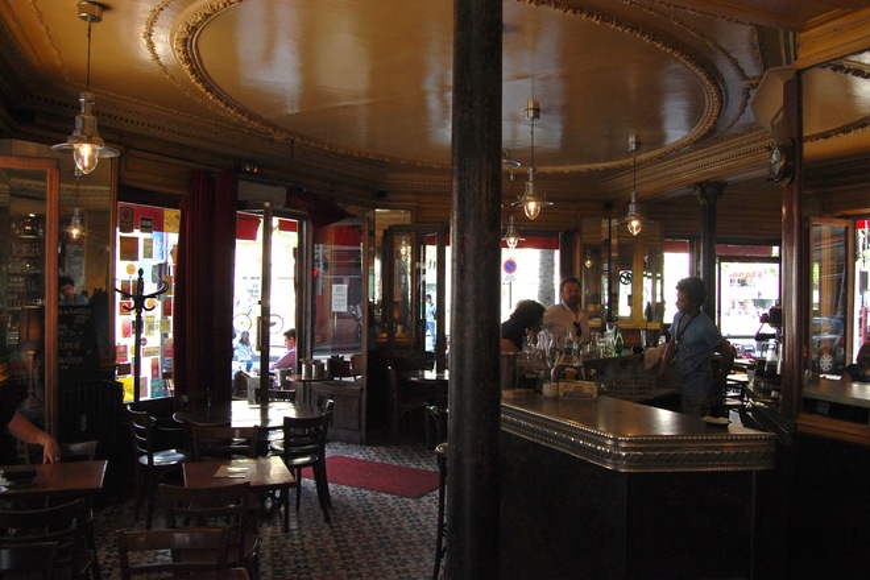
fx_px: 652
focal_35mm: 27
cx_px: 435
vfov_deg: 47.9
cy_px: 290
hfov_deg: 67.4
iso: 400
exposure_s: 1/125
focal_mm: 18
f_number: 5.6
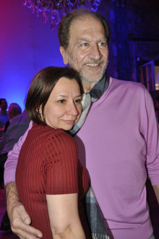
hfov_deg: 34.1
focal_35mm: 39
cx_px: 80
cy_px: 120
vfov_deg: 49.6
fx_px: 259
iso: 800
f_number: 4
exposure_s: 1/60
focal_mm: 26
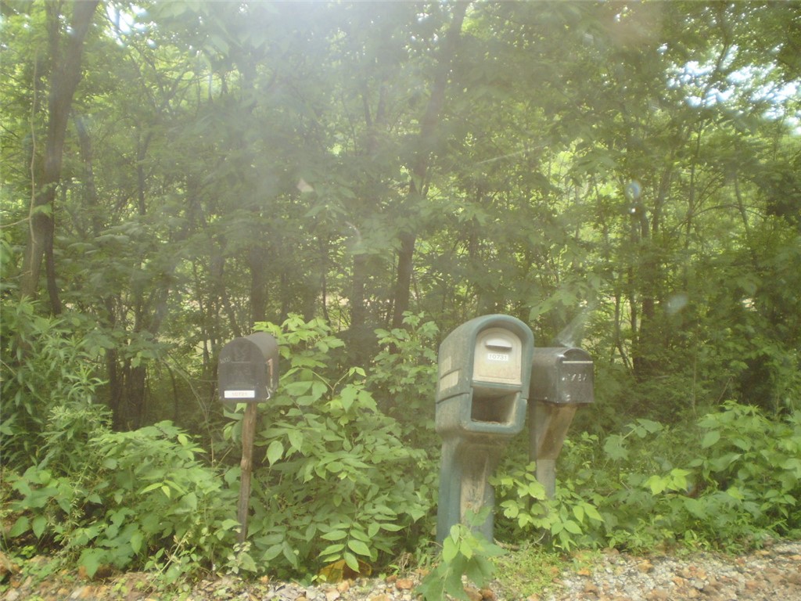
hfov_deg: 51.4
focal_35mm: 36
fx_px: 833
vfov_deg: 39.7
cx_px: 400
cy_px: 300
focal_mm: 6.3
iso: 64
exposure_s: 1/30
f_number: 3.1
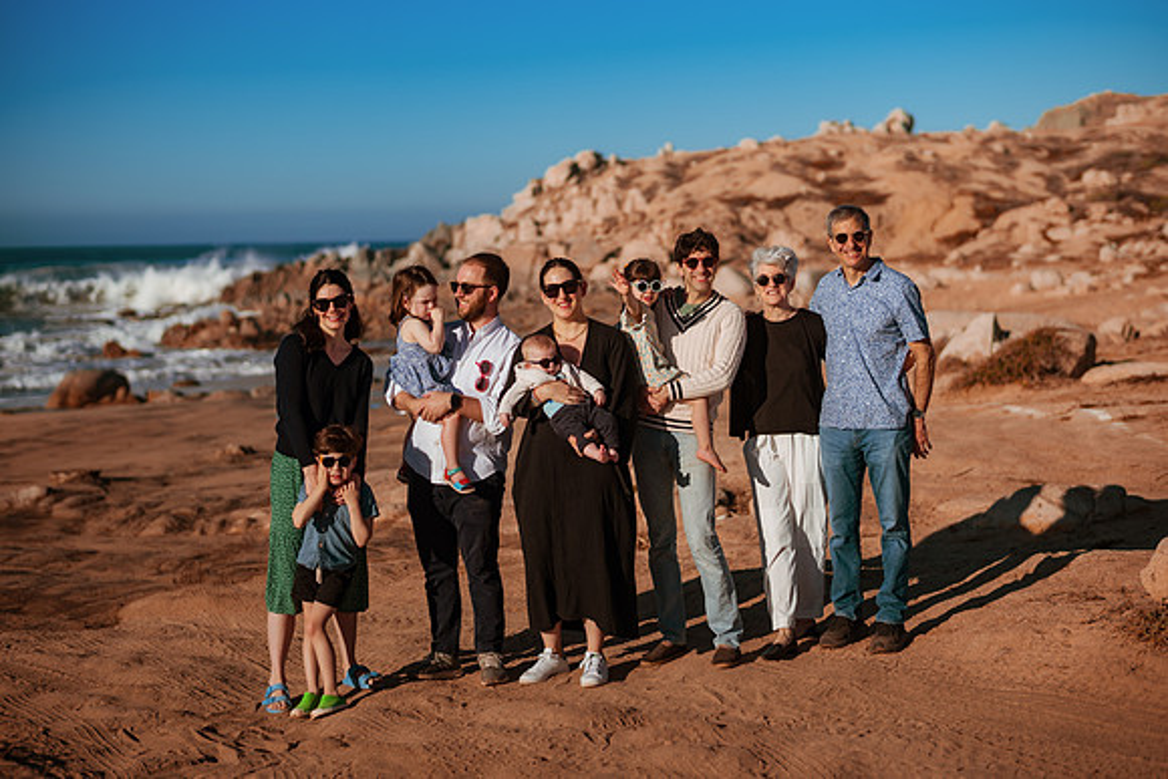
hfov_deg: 34.5
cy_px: 390
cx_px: 584
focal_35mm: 58
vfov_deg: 23.4
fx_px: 1882
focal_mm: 58
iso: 50
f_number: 2.2
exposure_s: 1/8000
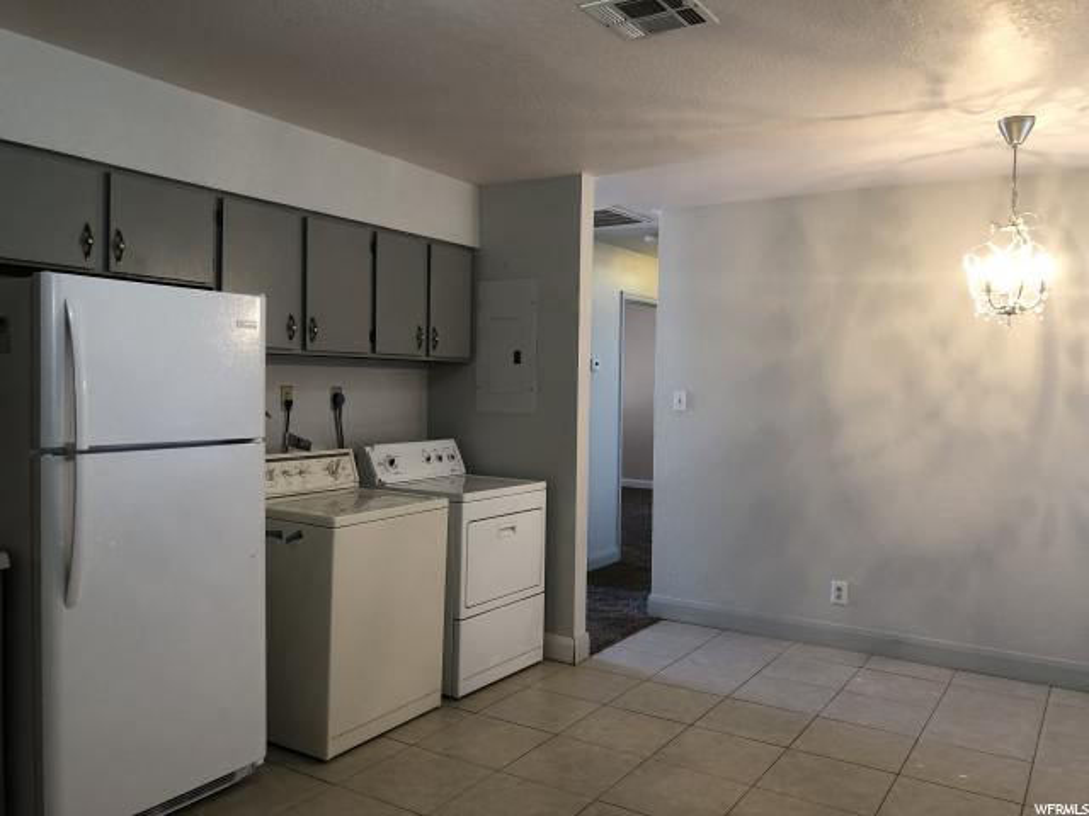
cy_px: 408
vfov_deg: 49.7
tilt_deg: -0.8
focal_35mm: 28
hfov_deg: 63.4
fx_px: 881
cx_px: 544
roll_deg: -1.2
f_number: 1.8
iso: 40
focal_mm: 4
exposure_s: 1/20
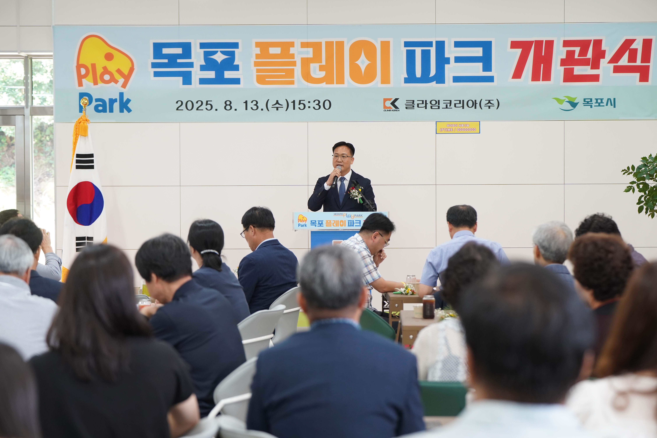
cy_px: 219
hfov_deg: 22.9
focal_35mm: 89
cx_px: 328
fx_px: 1624
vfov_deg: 15.4
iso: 1600
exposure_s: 1/160
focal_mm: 89
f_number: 4
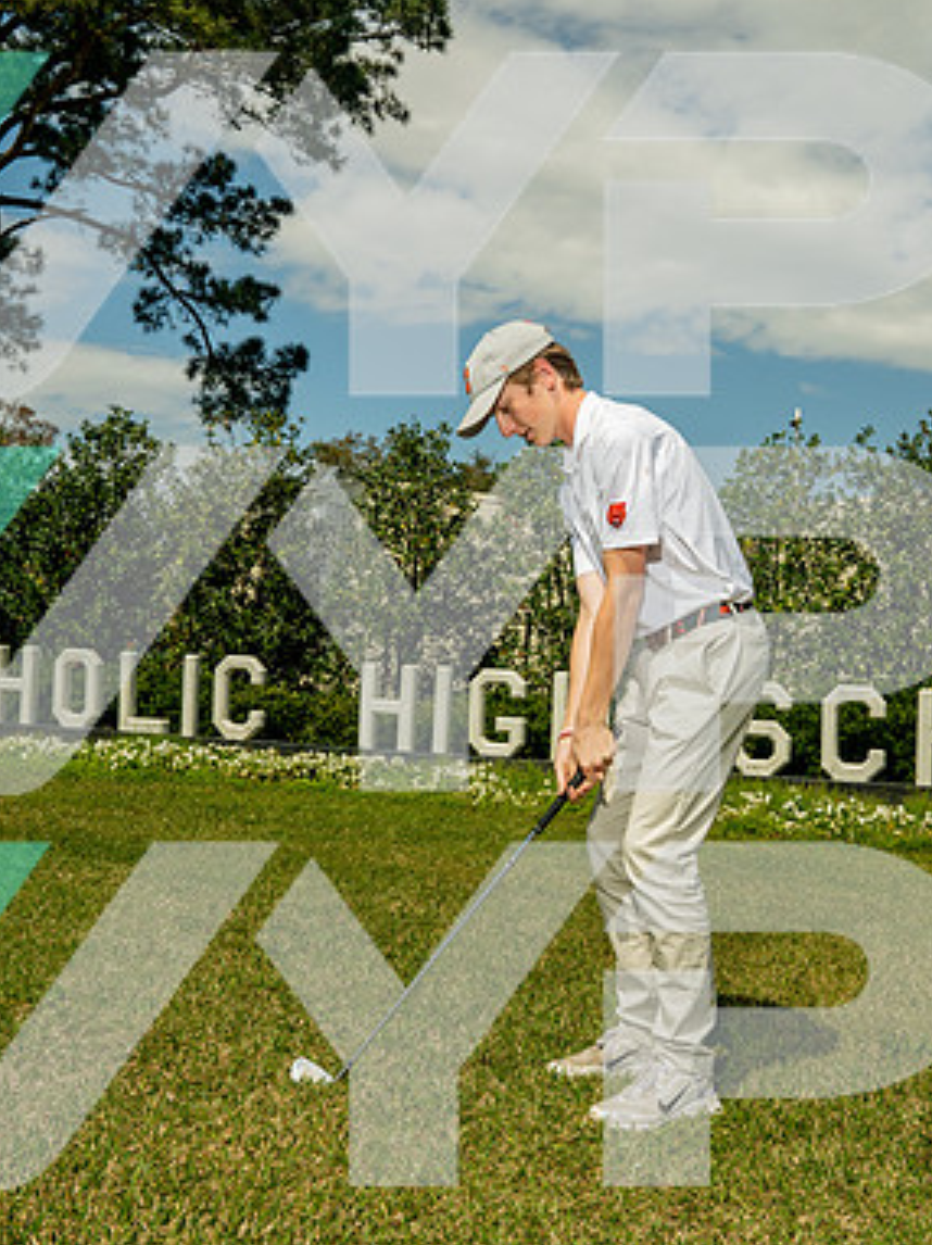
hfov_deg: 37.6
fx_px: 1366
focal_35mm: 38
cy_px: 621
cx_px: 551
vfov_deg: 49.0
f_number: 8
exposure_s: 1/250
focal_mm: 26
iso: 100
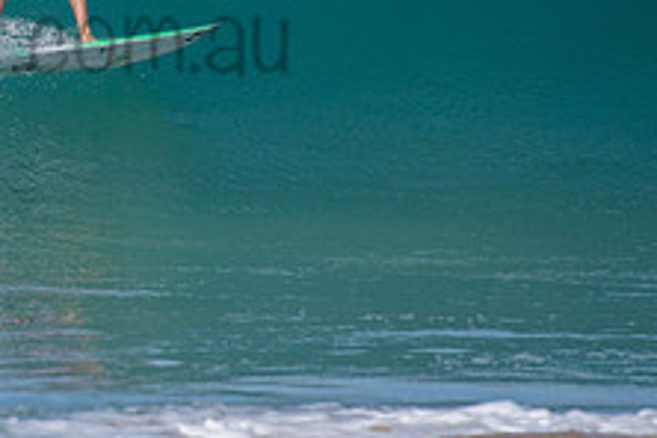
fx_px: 23796
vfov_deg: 1.1
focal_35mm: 1304
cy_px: 4
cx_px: -24
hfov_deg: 1.6
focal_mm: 500
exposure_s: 1/2000
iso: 160
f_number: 5.6
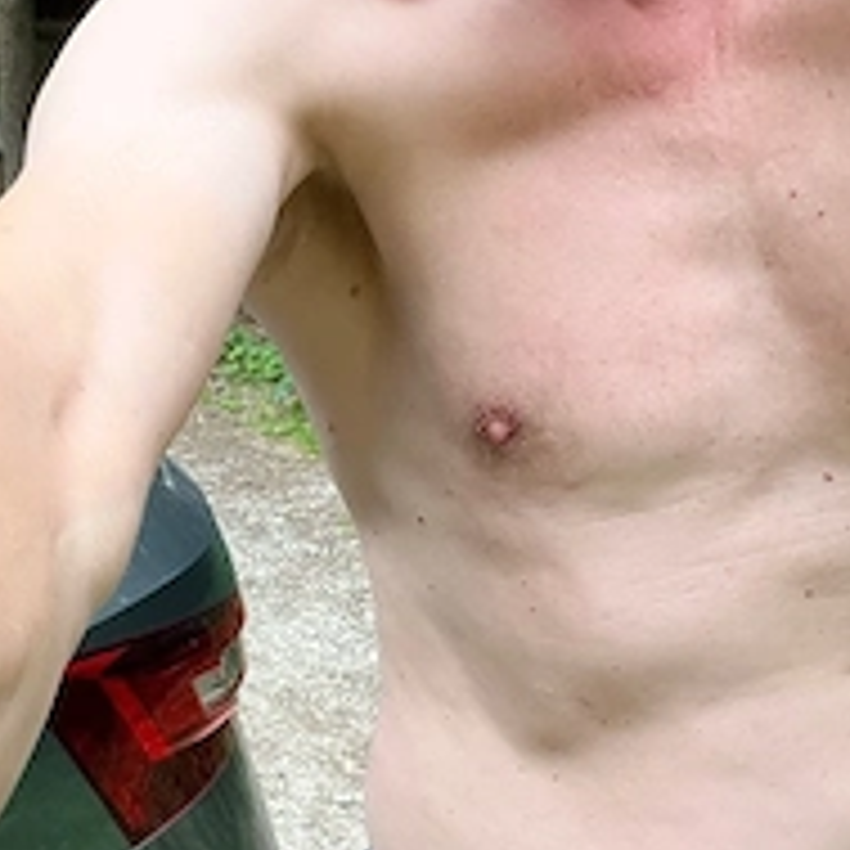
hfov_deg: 30.2
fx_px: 1556
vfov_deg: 30.5
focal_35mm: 56
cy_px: 517
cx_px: 238
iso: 64
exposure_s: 1/121
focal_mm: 2.71
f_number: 2.2
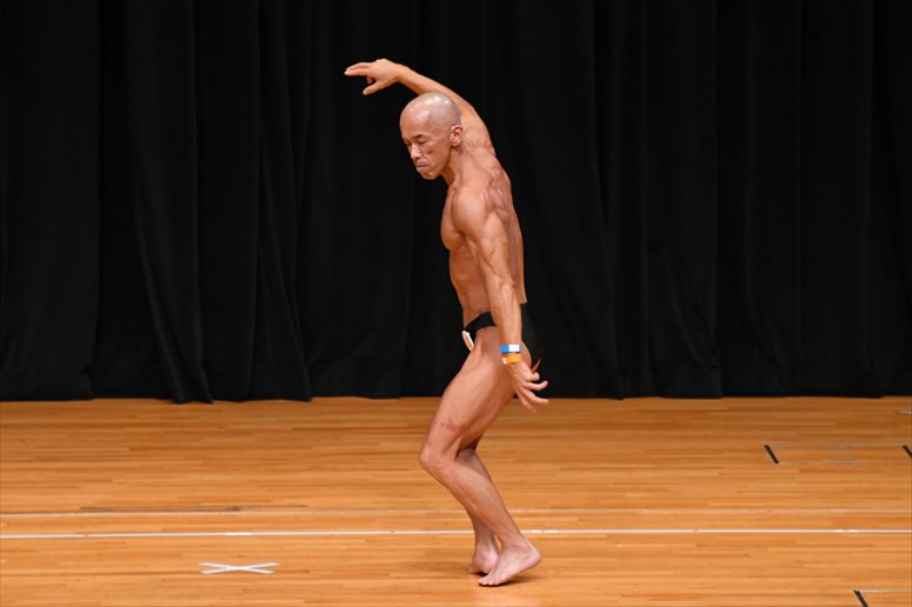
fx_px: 7217
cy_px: 304
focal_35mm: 285
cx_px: 456
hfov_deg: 7.2
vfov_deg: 4.8
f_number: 5.6
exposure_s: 1/400
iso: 3200
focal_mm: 190
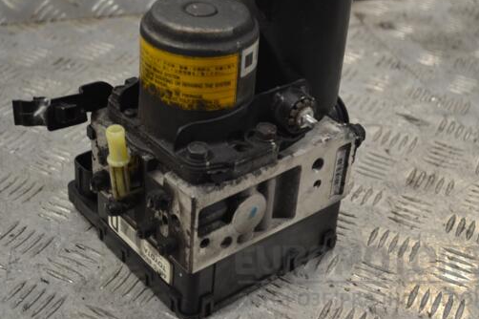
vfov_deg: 22.2
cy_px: 133
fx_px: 811
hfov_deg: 32.9
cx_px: 218
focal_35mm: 61
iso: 125
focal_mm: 34
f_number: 5
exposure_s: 1/30
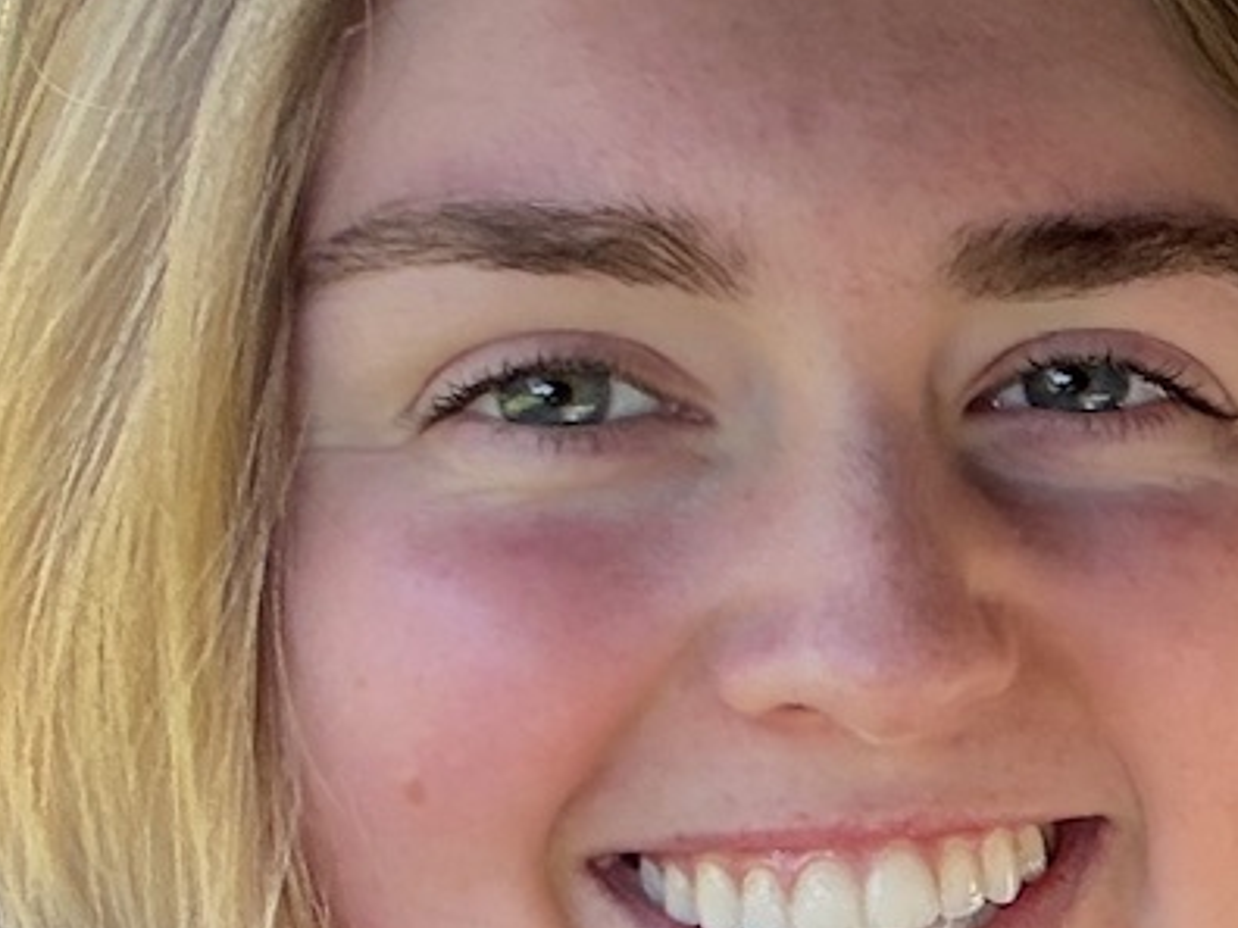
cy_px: 512
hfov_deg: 13.9
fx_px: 4256
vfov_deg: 12.4
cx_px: 2520
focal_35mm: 119
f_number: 1.9
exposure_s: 1/187
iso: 80
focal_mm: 2.69
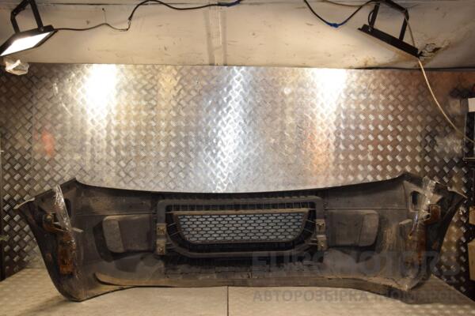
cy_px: 158
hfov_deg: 57.2
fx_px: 435
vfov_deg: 40.0
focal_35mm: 33
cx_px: 238
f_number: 5.6
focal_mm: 22
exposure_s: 1/200
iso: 800
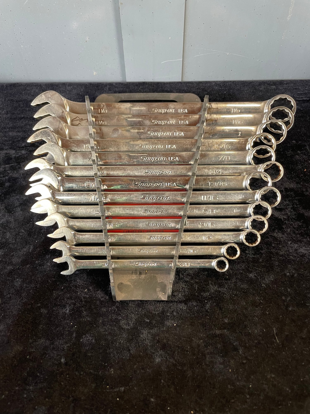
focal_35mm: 26
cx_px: 155
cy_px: 207
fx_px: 310
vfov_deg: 67.3
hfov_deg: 53.1
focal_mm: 4.2
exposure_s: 1/60
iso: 160
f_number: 1.6
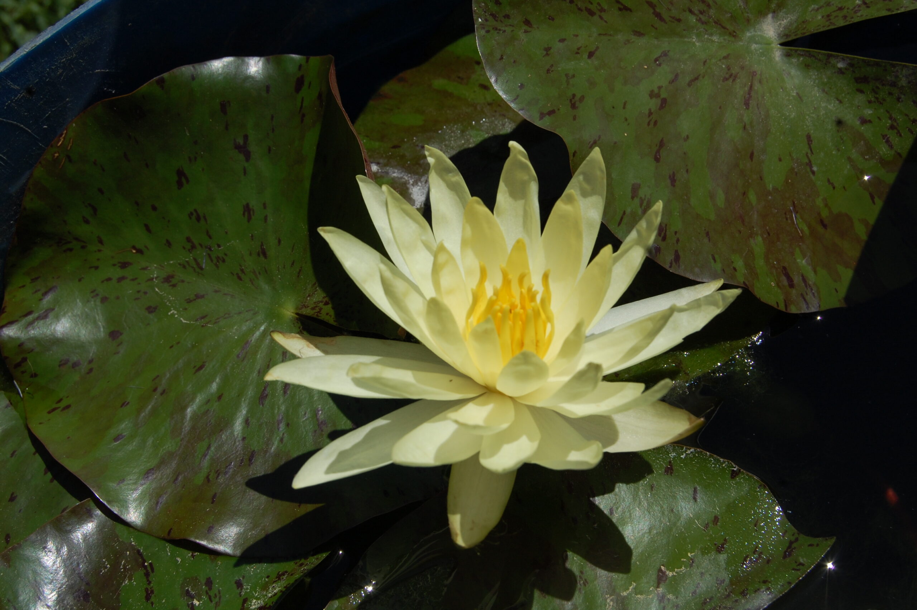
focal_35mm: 60
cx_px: 458
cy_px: 305
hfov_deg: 33.4
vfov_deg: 22.6
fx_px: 1527
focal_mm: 40
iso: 200
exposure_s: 1/640
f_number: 13
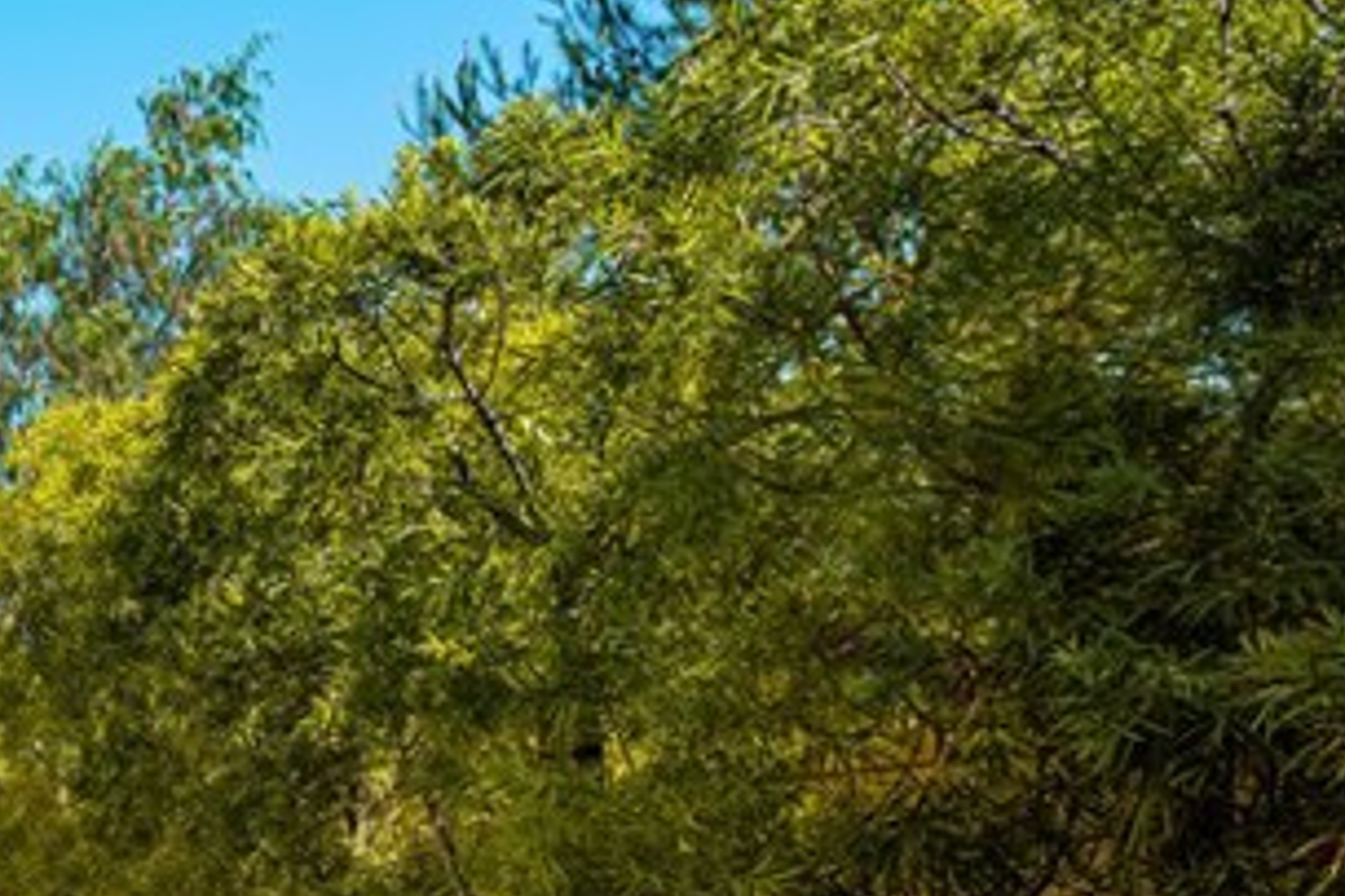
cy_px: 911
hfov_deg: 26.6
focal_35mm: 47
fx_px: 1755
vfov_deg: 26.9
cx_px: -772
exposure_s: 1/400
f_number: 6.3
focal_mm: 14
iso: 80
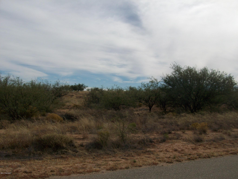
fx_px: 234
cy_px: 90
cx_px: 119
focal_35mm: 34
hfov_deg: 54.0
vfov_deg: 41.8
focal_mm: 5.7
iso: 64
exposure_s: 1/889
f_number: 5.5
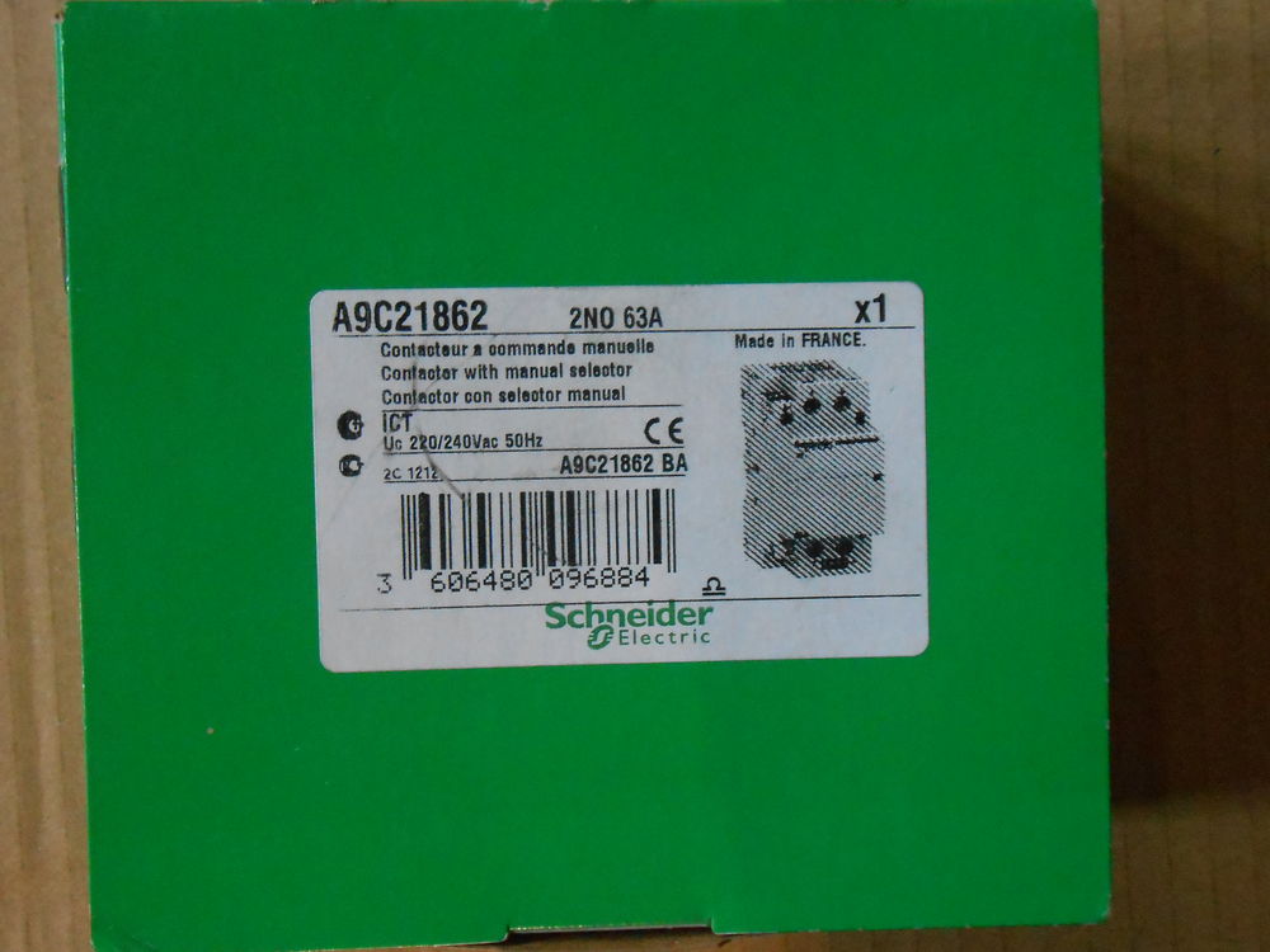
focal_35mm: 38
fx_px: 1394
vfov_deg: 37.7
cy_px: 476
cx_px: 635
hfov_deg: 49.0
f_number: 4.2
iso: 800
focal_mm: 6.8
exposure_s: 1/10
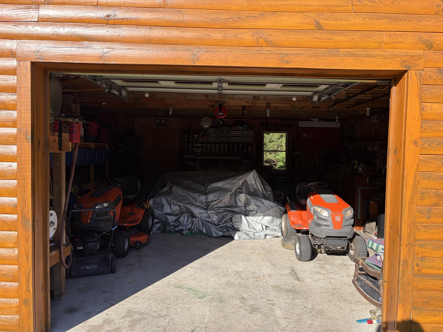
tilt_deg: -3.7
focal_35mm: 26
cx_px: 222
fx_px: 333
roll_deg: -1.5
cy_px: 166
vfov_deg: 53.1
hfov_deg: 67.3
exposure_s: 1/1517
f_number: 1.6
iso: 50
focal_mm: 5.96
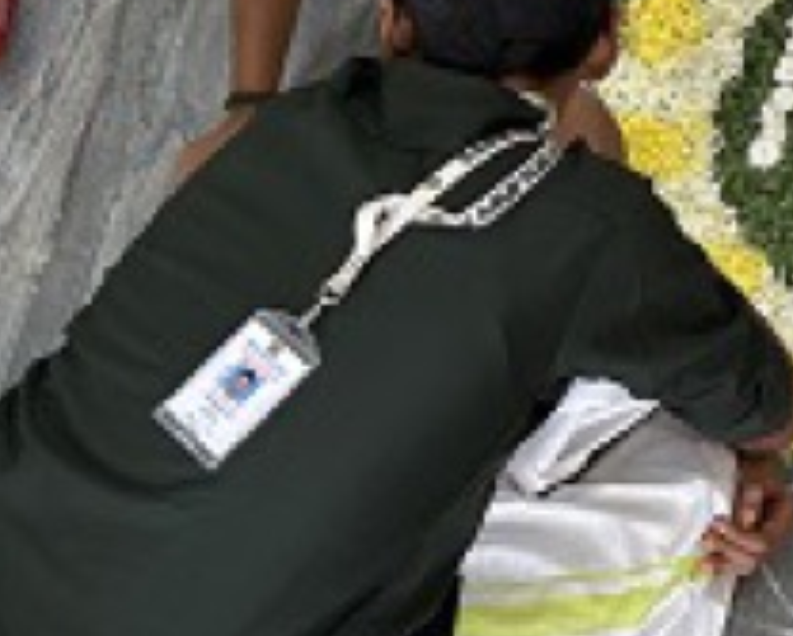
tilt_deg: -50.2
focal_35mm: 78
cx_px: 1033
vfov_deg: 18.9
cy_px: -61
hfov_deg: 21.9
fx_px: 1833
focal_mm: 5.7
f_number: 1.5
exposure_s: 1/50
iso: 125
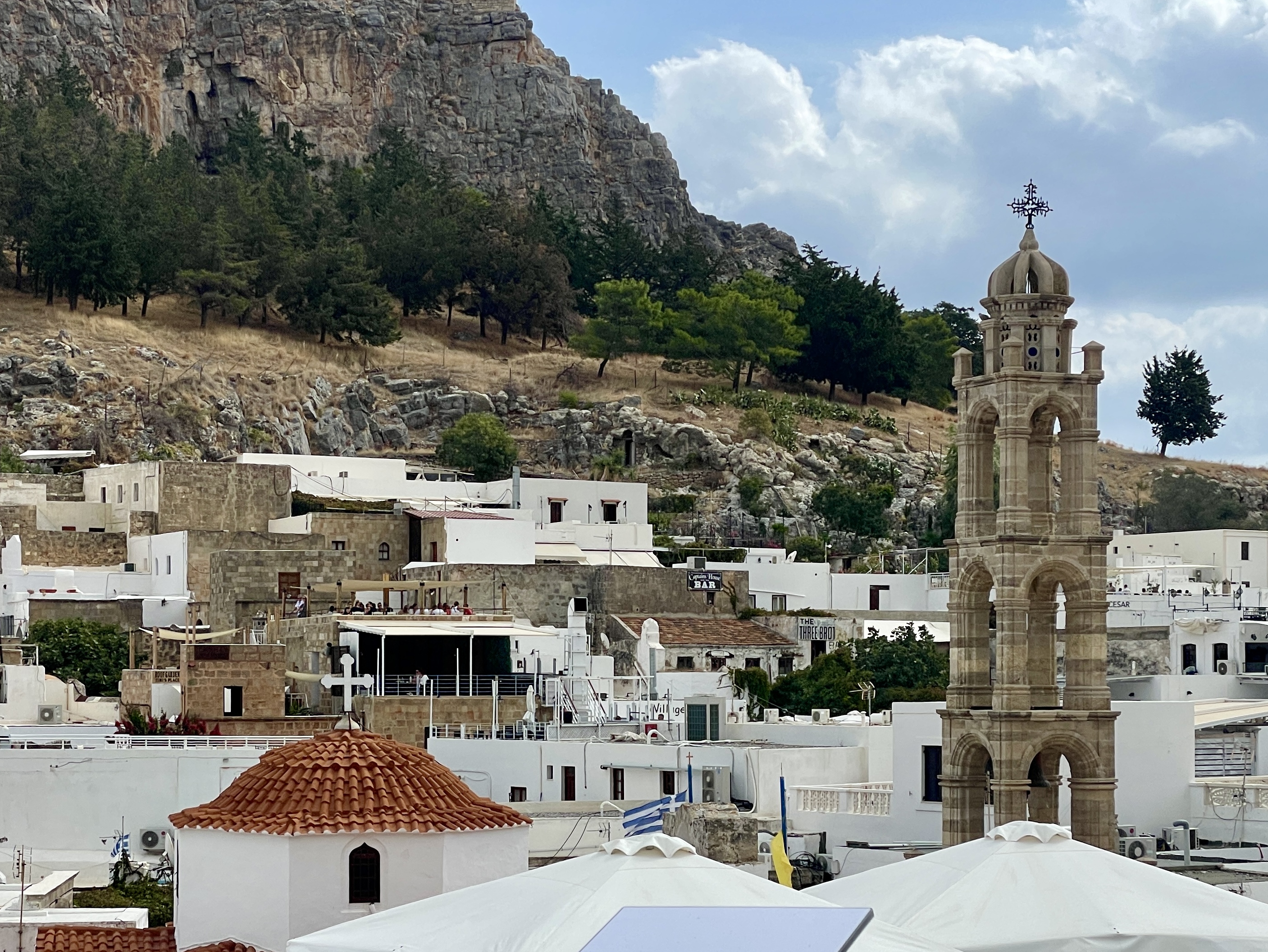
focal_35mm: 53
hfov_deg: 36.2
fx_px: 1942
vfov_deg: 27.5
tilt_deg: -0.2
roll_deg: -0.1
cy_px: 474
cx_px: 629
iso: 25
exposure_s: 1/3425
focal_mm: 6
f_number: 2
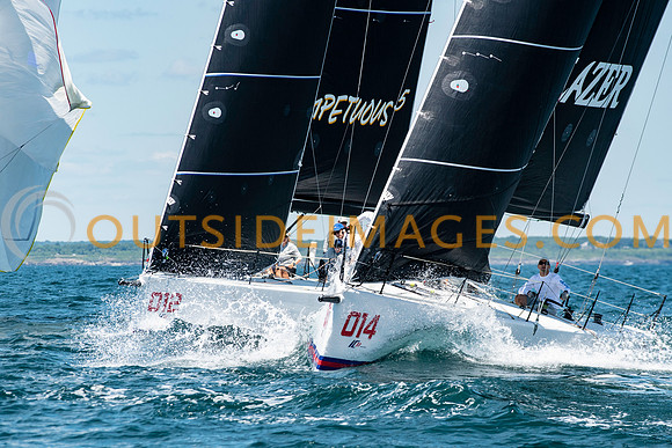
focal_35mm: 311
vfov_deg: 4.4
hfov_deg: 6.6
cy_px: 224
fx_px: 5810
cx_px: 336
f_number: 5.6
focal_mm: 200
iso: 320
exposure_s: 1/1600
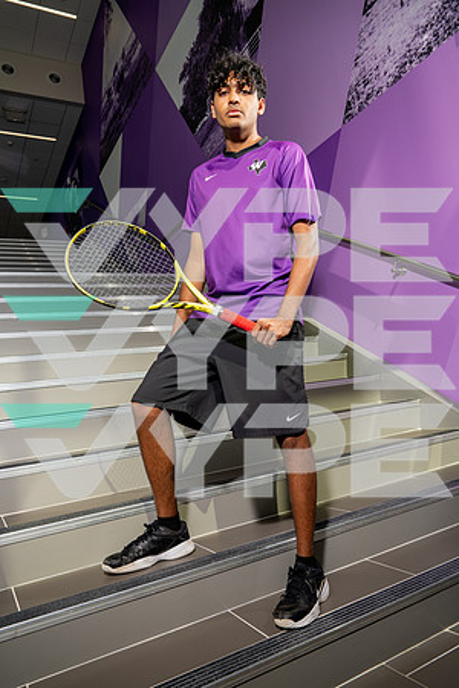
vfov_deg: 71.5
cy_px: 344
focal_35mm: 25
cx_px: 230
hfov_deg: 51.3
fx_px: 478
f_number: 8
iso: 320
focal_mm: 25
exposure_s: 1/250
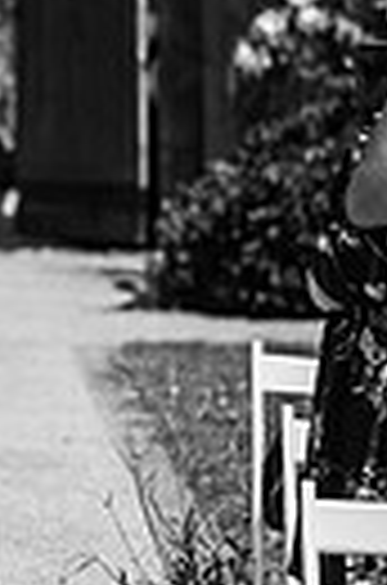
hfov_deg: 4.6
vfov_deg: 7.0
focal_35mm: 295
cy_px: 220
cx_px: -160
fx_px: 4782
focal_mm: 85
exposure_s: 1/5000
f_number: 2
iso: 100
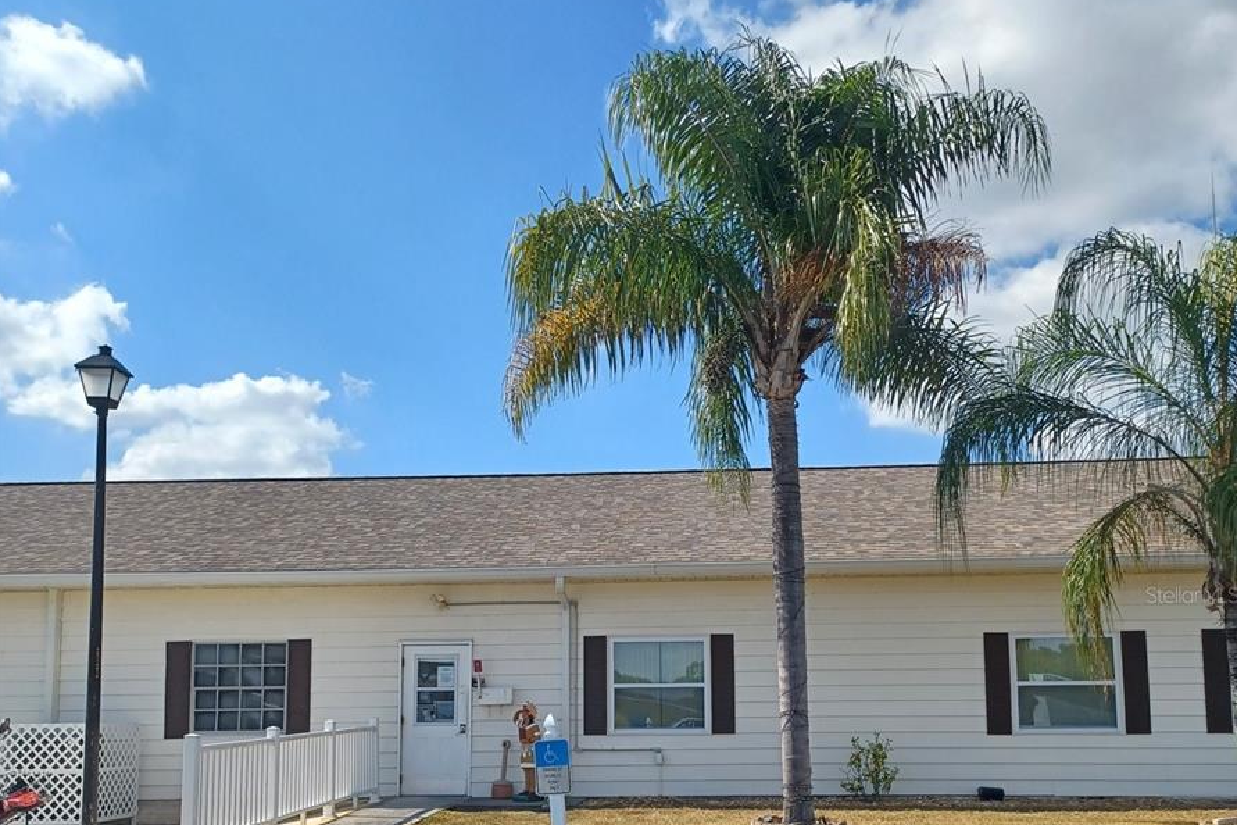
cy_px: 594
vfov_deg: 37.1
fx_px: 1203
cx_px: 619
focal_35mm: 35
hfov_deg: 54.4
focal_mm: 4.6
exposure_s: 1/546
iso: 32
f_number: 1.8
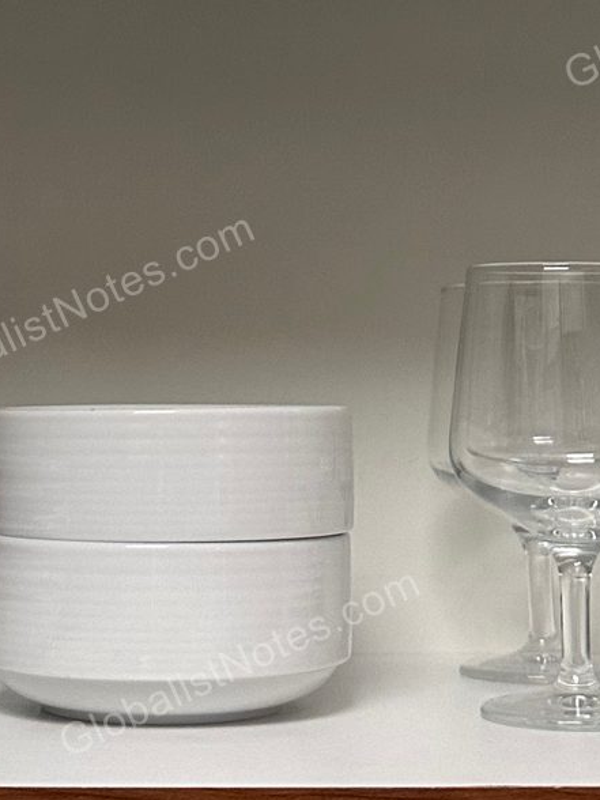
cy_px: -214
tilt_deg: +14.3
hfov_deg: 17.0
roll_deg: -2.1
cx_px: 288
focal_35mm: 87
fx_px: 2011
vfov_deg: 20.7
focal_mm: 6.86
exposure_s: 1/60
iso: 320
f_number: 1.78
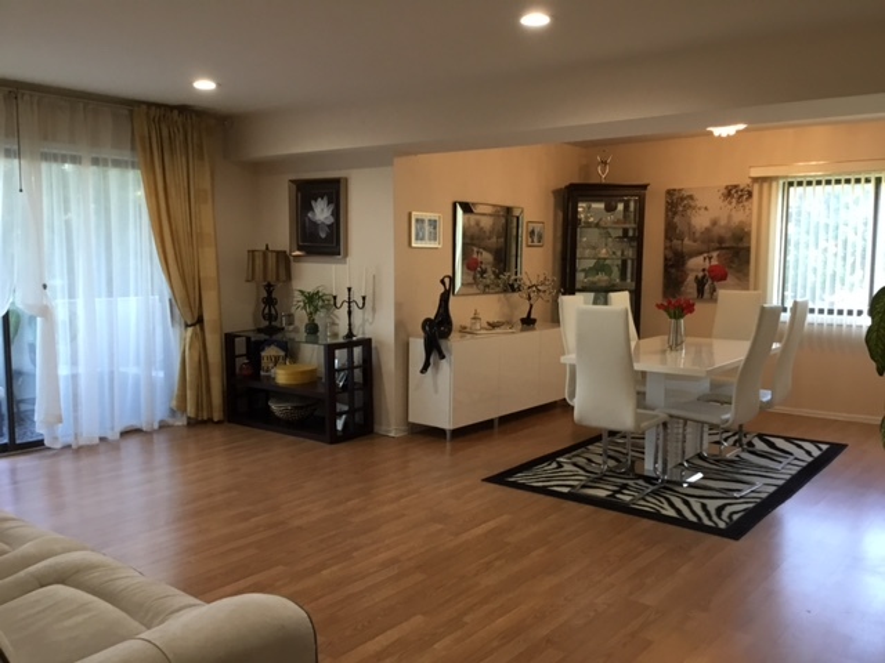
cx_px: 442
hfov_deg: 58.4
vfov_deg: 45.4
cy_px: 332
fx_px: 793
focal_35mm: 31
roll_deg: +0.0
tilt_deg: -7.2
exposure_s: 1/30
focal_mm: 3.3
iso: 80
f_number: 2.4
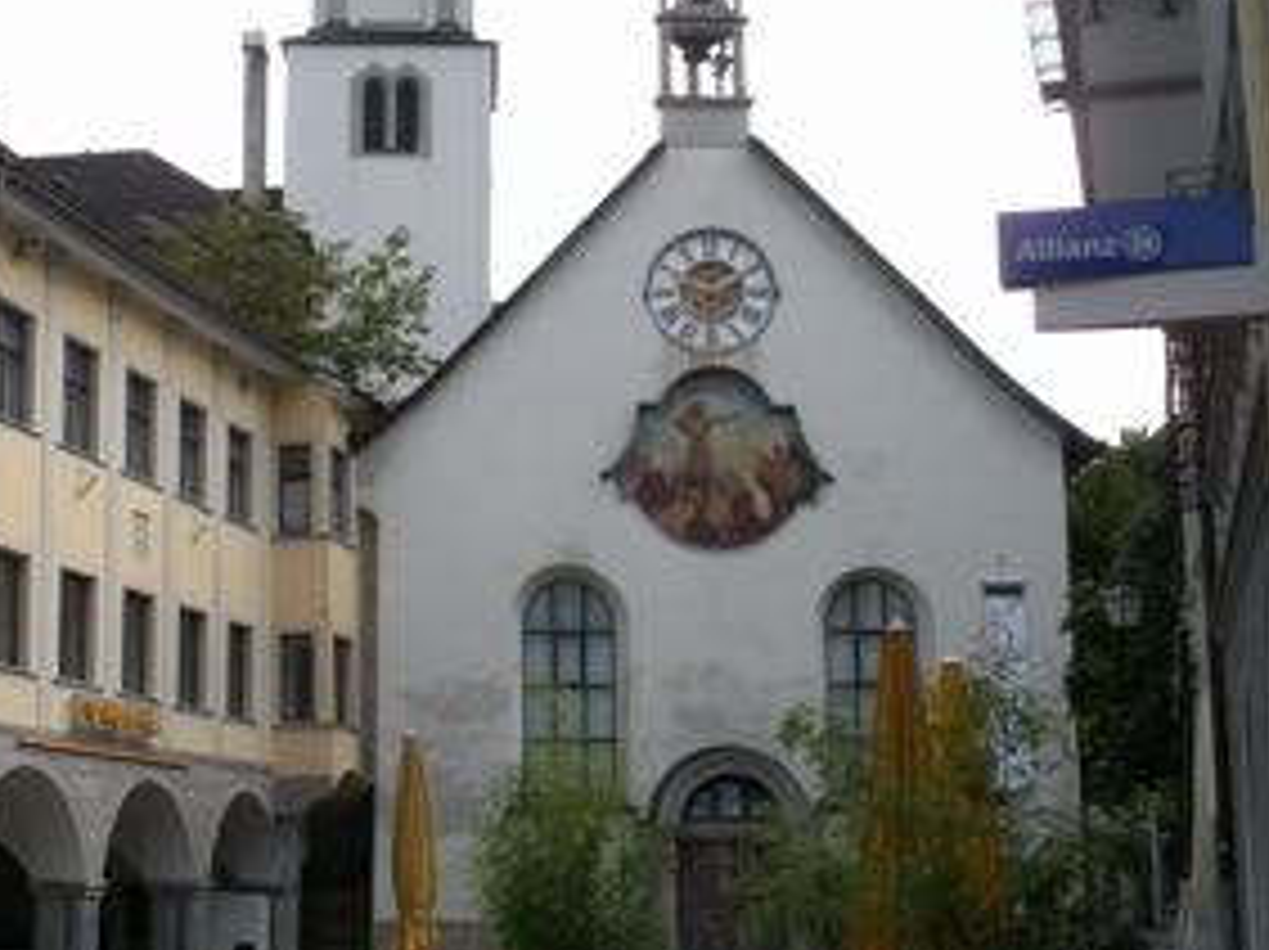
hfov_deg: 30.6
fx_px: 2308
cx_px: 482
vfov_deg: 23.2
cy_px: 495
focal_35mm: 63
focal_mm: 7.7
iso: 50
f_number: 7.1
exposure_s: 1/125
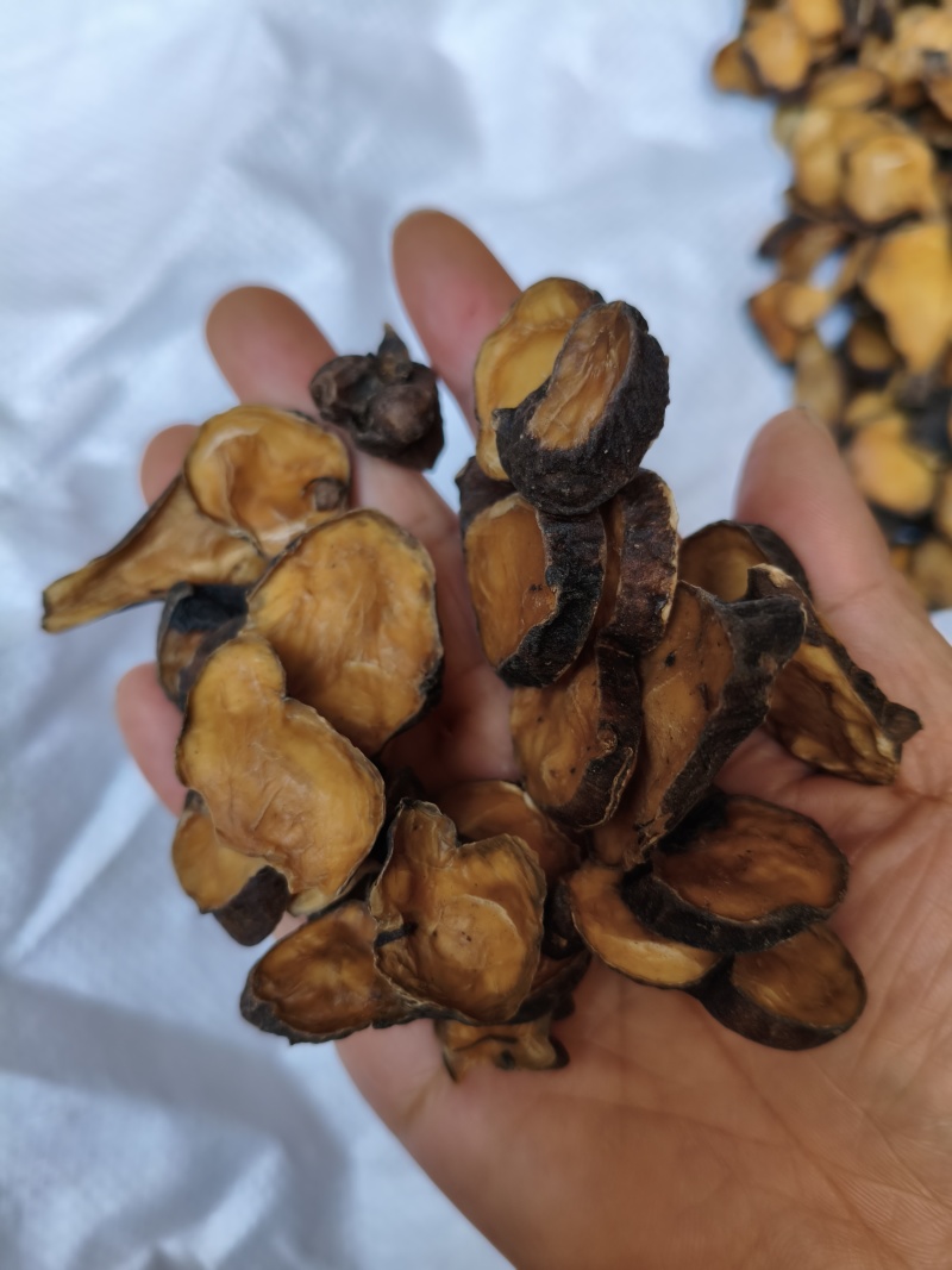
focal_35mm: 26
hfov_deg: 53.1
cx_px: 476
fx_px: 954
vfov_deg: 67.3
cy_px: 635
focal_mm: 4.94
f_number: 1.5
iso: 80
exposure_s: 1/159
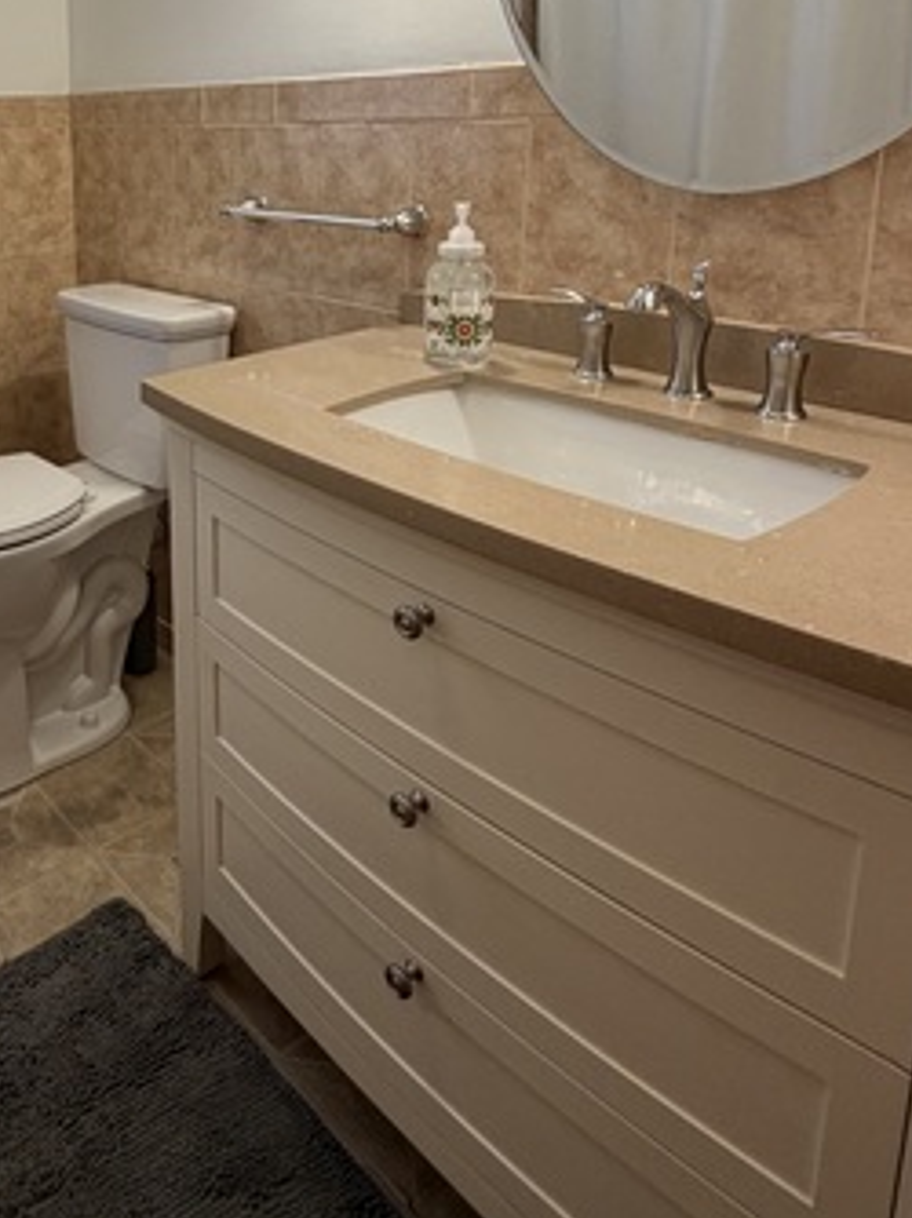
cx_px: 106
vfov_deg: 60.3
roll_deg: +2.1
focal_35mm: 28
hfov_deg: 45.4
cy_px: 315
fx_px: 985
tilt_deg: -13.0
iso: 200
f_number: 2.2
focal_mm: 2.22
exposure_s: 1/120
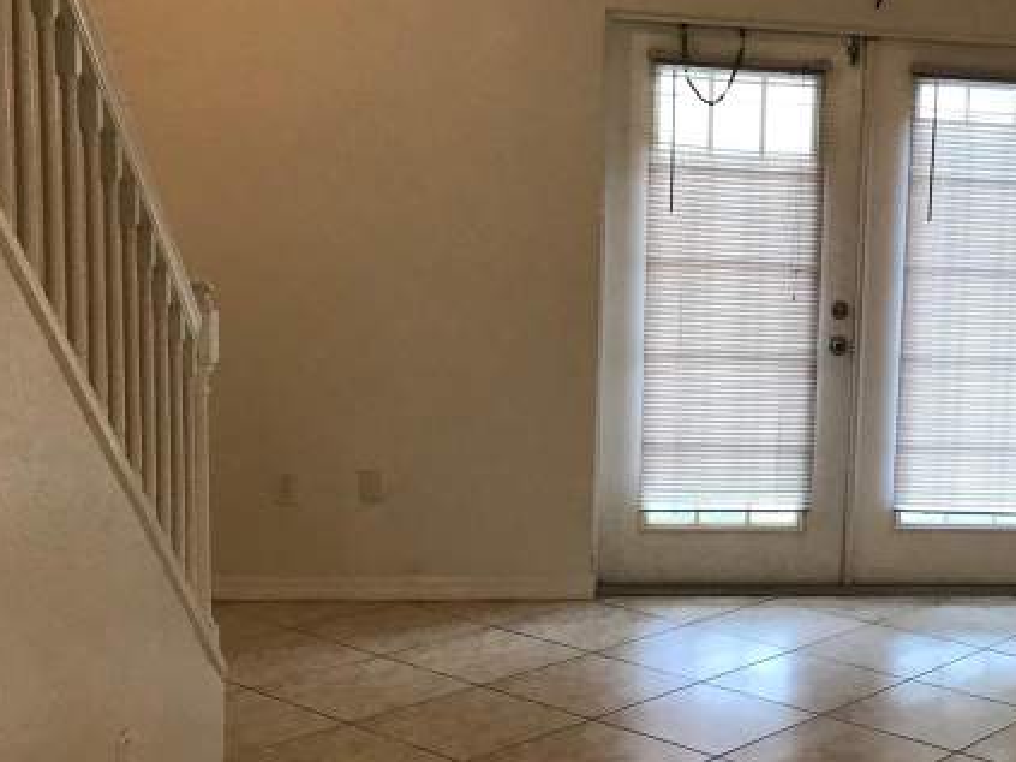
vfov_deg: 27.5
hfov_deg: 34.6
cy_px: 406
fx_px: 1555
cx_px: 874
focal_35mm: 53
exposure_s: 1/17
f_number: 1.8
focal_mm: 3.99
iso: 40
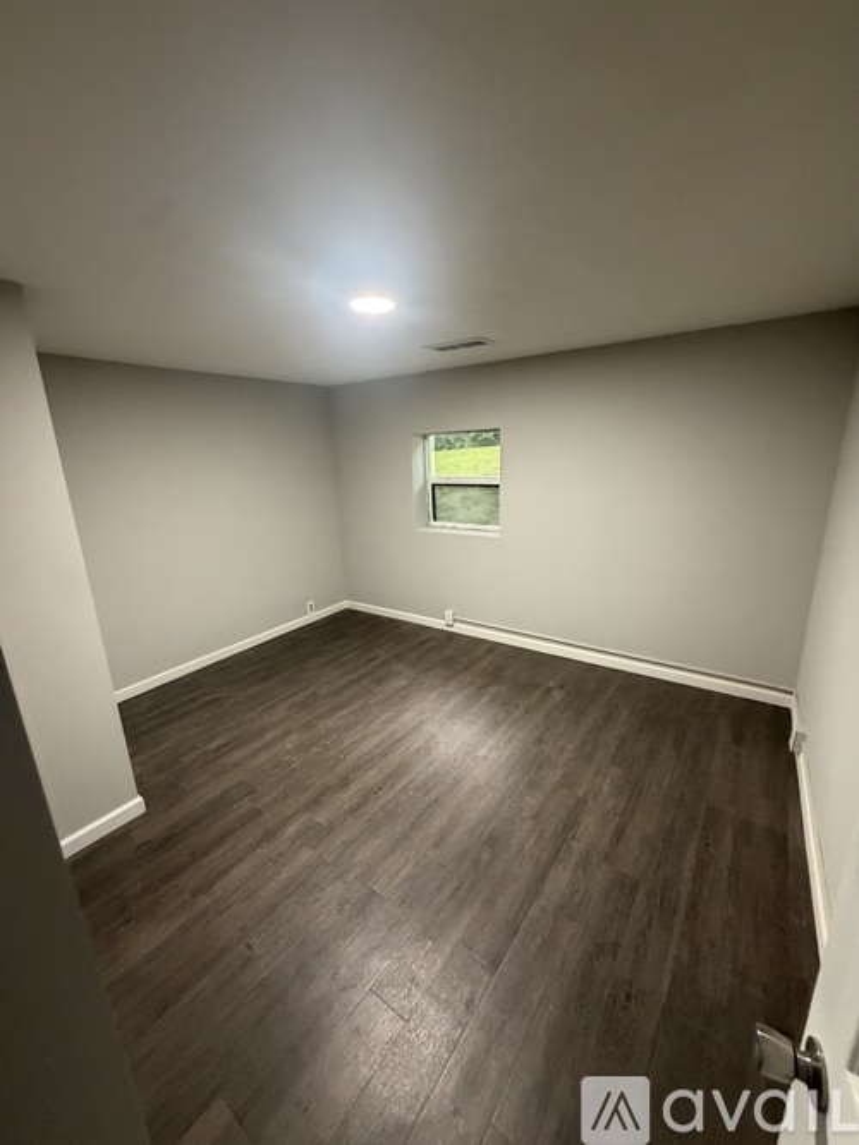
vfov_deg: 102.1
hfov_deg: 85.7
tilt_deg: -14.1
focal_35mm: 14
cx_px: 430
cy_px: 572
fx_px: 463
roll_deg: +0.8
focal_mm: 2.22
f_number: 2.2
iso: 500
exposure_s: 1/60
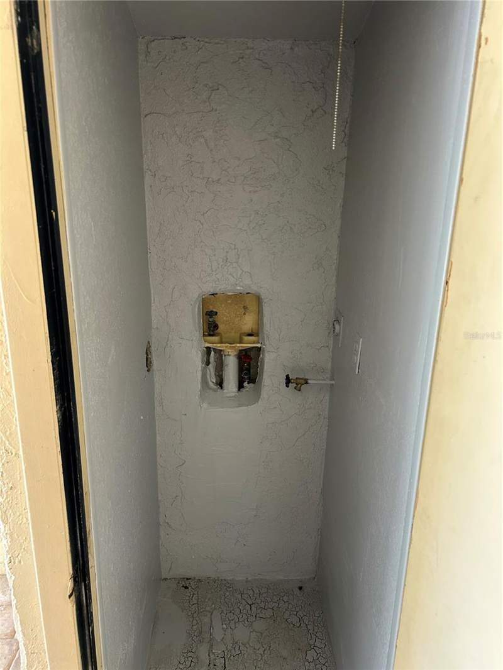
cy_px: 335
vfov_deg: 67.3
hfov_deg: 53.1
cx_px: 252
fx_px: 504
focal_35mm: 26
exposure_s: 1/121
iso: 125
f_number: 1.5
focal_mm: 5.7
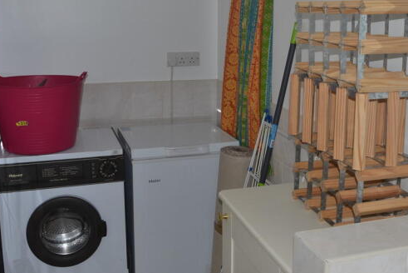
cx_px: 235
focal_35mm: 44
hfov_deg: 44.3
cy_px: 94
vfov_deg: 30.4
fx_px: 499
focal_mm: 22
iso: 100
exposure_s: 1/60
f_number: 8
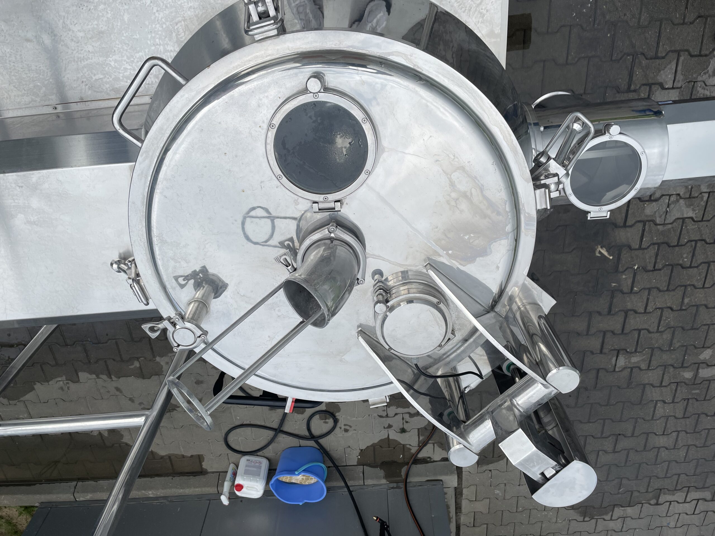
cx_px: 358
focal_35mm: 26
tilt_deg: -60.5
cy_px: 268
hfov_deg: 67.3
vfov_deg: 53.1
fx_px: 537
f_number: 1.6
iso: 32
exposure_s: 1/4651
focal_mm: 4.2
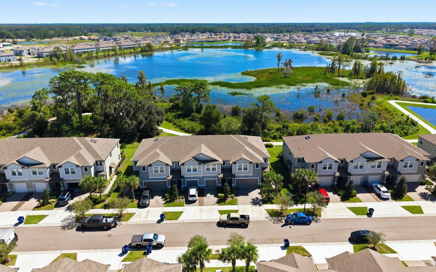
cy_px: 118
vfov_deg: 47.5
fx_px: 309
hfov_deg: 70.4
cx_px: 221
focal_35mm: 26
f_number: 1.8
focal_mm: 8.7
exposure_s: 1/4000
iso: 200
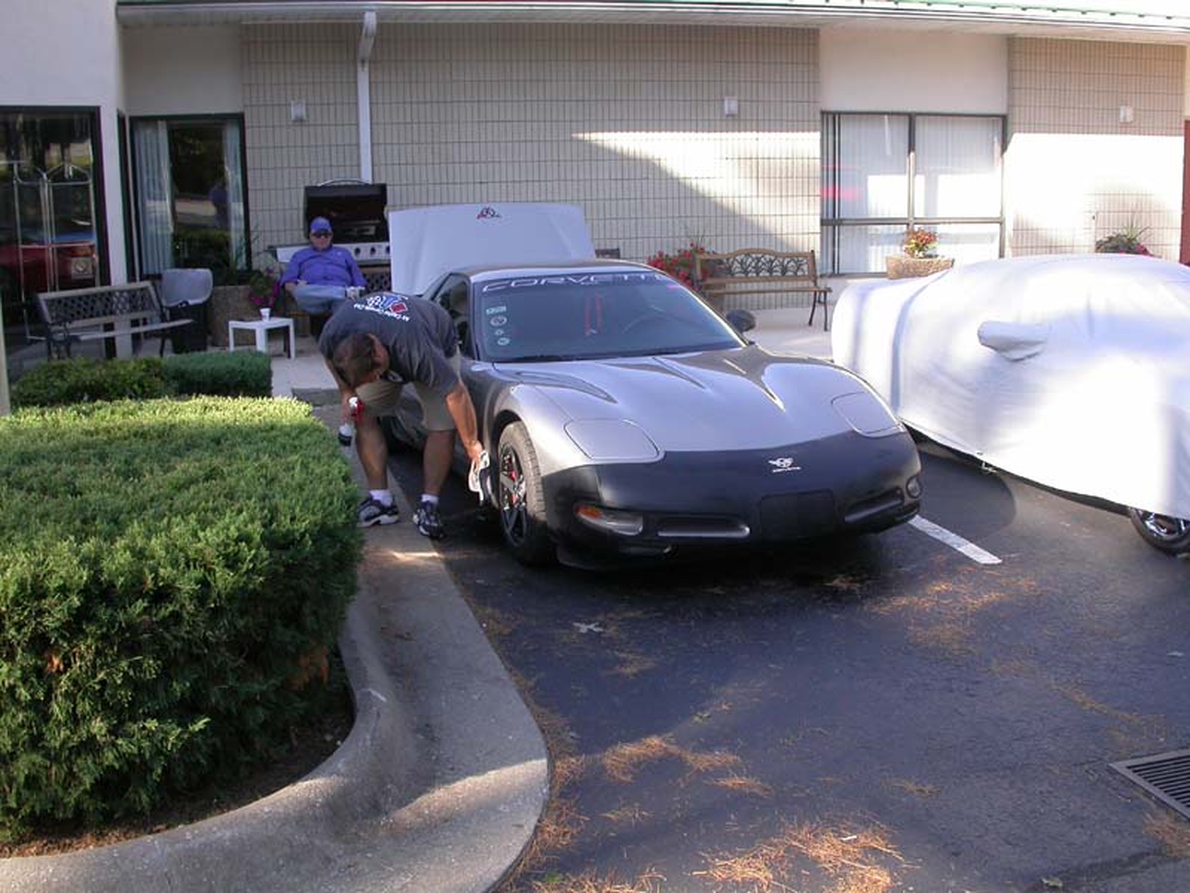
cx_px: 595
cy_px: 446
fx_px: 1306
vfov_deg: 37.7
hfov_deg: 49.0
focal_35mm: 38
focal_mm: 7.85
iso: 100
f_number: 4.7
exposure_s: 1/153
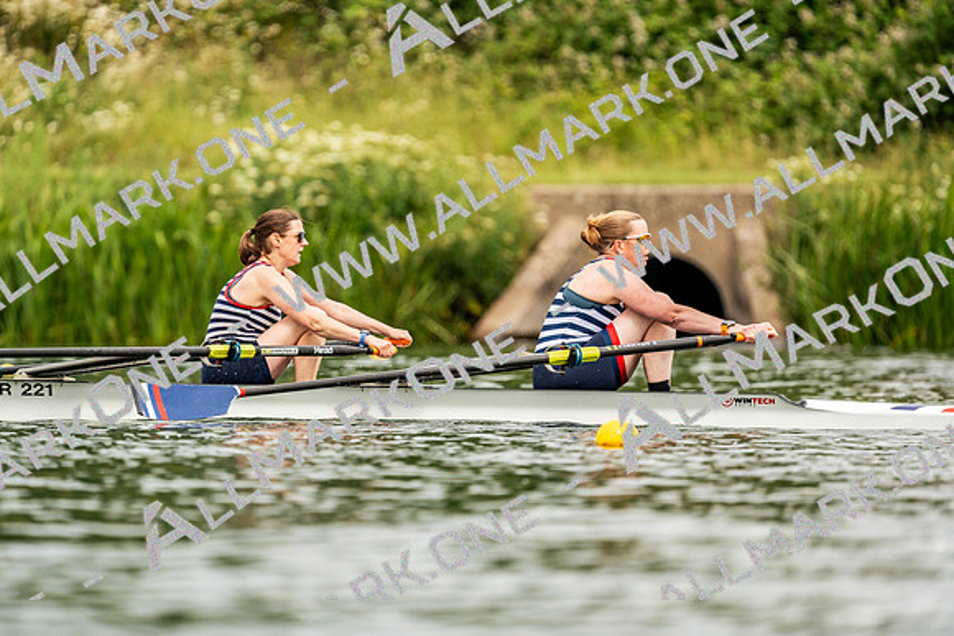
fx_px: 15903
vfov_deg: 2.3
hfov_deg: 3.4
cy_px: 318
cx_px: 477
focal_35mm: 600
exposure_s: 1/2000
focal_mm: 600
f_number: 6.3
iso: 500
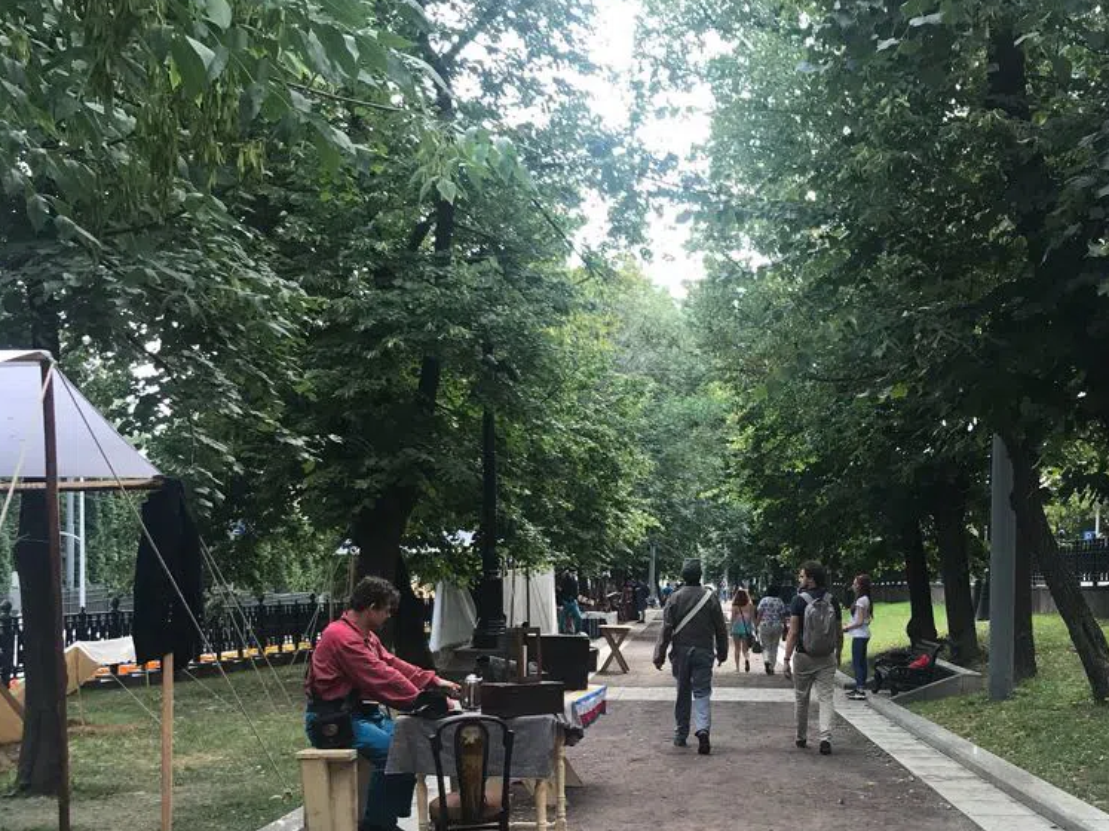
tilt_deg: -1.4
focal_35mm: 48
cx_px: 815
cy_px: 629
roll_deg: -1.2
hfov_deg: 38.8
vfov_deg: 29.7
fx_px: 1538
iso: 20
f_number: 1.8
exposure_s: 1/221
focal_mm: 3.99
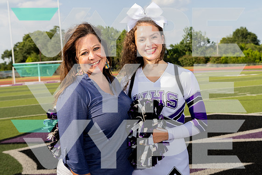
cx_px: 129
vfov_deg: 26.5
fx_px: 371
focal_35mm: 51
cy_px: 88
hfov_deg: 38.9
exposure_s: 1/250
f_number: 6.3
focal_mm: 50
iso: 100
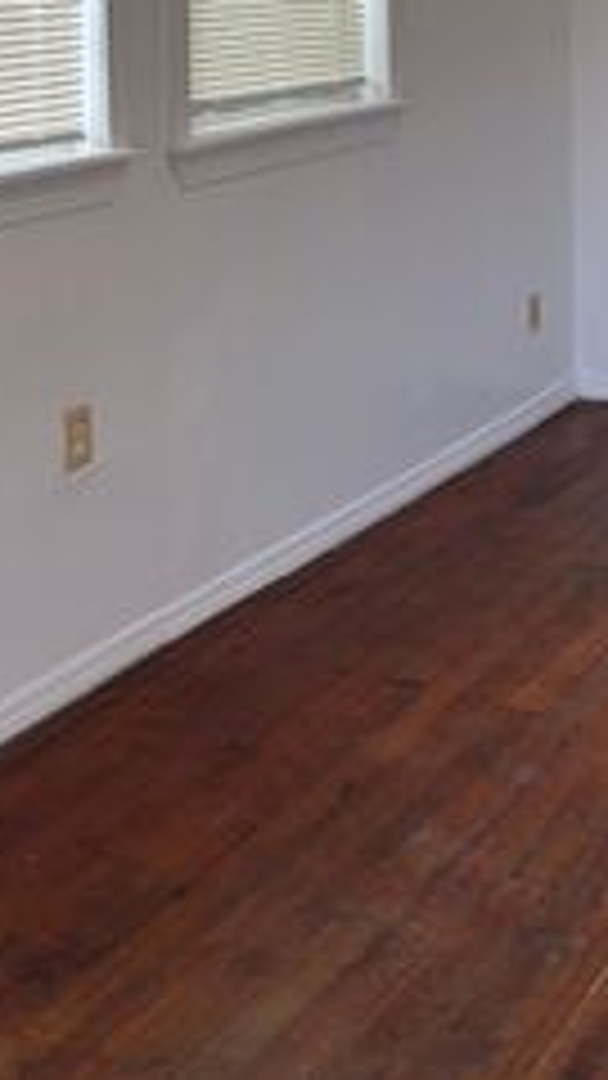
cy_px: -36
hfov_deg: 19.8
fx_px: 1691
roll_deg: +0.0
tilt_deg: -0.3
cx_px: 597
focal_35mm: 59
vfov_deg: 32.2
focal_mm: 5.96
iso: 32
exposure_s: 1/120
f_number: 1.6
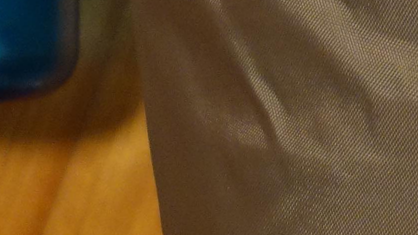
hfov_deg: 10.9
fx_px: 2128
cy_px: -214
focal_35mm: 192
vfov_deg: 6.2
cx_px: 588
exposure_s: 1/30
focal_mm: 10.4
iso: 400
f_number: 1.8
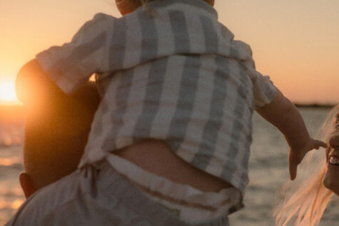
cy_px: 211
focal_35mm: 76
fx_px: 716
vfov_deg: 17.6
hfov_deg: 26.1
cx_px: 280
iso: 50
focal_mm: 35
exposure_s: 1/400
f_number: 2.5
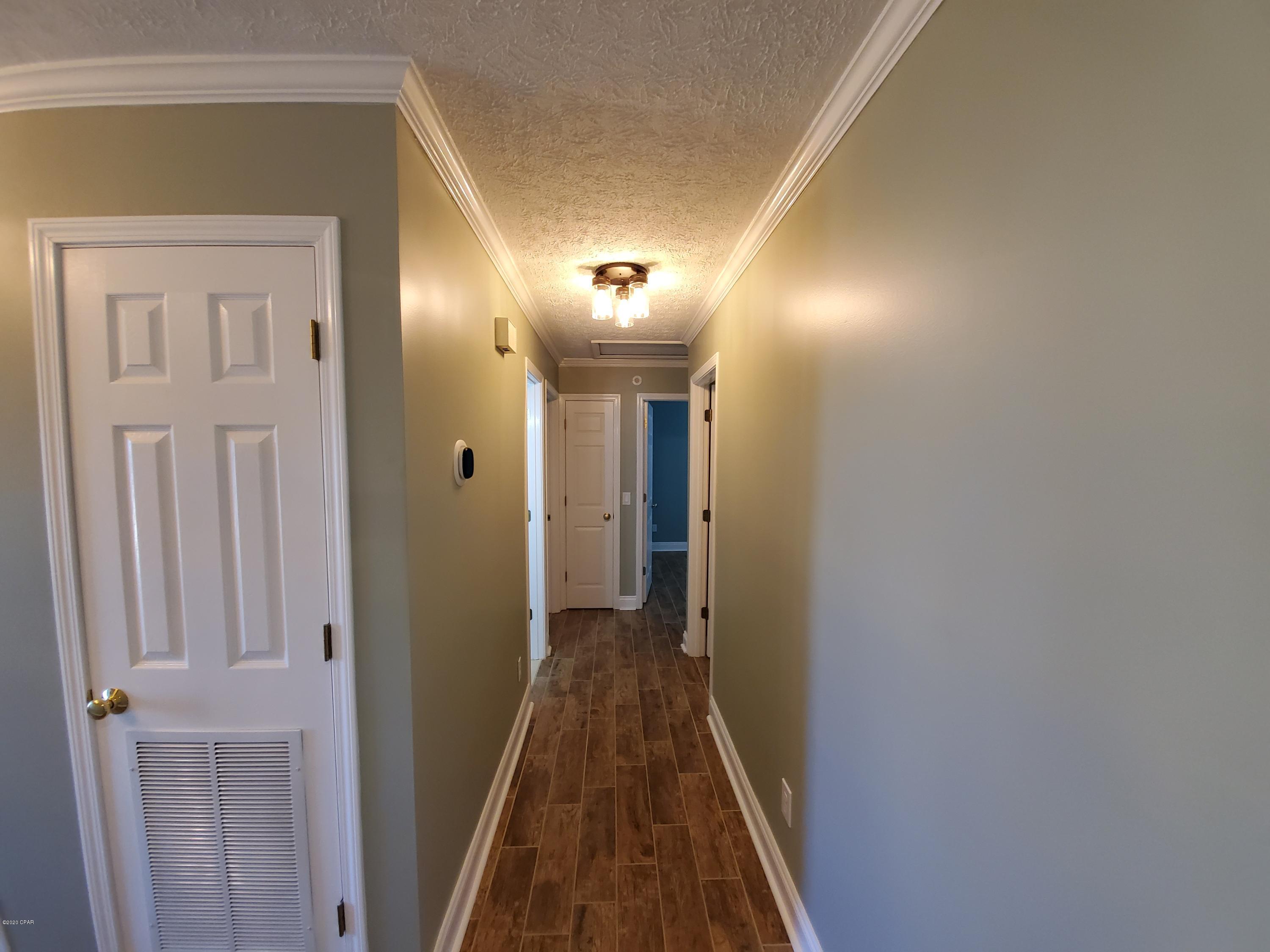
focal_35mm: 13
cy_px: 476
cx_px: 635
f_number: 2.2
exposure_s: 1/60
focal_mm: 1.8
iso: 250
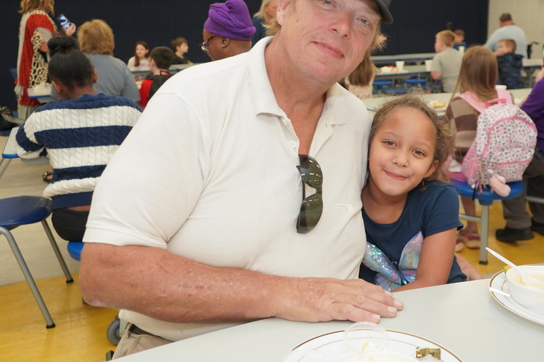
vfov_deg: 35.7
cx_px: 301
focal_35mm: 37
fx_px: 559
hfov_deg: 51.8
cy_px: 138
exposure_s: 1/160
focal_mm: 29
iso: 1250
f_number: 4
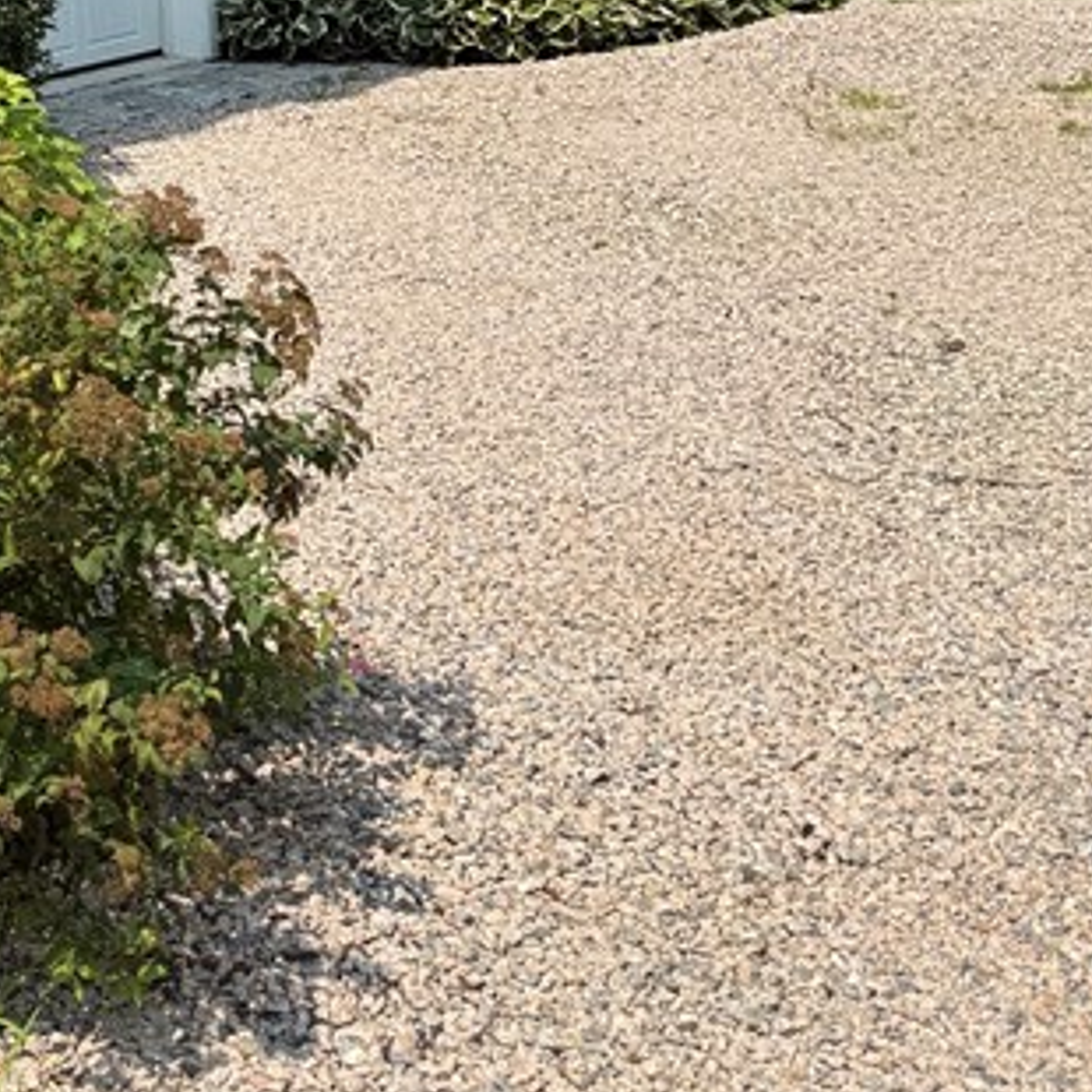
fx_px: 2498
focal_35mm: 70
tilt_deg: +8.3
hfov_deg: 23.2
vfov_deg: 20.9
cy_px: -557
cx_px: -95
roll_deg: +2.0
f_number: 1.78
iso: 80
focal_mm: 6.76
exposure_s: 1/4167
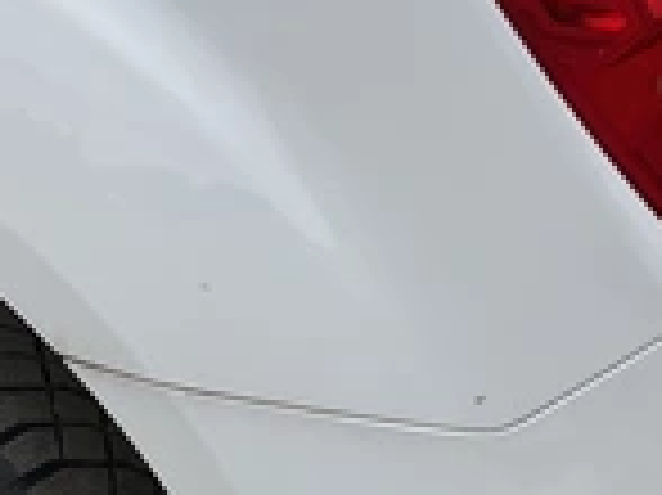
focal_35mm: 79
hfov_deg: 24.3
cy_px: 238
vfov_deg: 18.6
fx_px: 1510
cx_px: 126
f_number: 1.8
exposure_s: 1/1848
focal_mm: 3
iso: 25
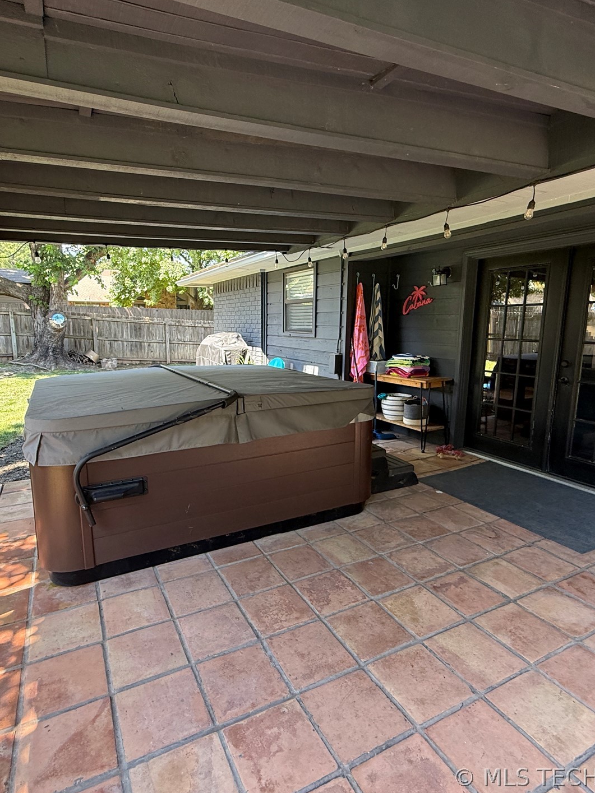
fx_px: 436
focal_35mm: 19
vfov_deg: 84.7
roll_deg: -0.1
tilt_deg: -8.5
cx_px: 278
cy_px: 392
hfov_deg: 68.6
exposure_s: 1/99
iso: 125
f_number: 2.2
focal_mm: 2.22
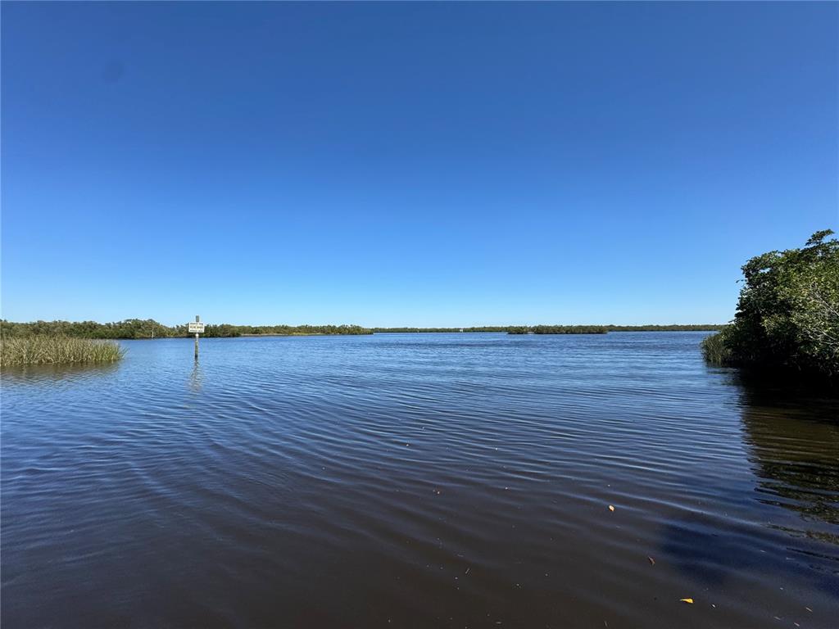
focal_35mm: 14
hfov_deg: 102.1
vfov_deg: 85.7
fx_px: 339
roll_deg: +0.4
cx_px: 420
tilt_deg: +3.2
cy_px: 314
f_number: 2.2
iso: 50
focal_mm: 2.22
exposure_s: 1/2494
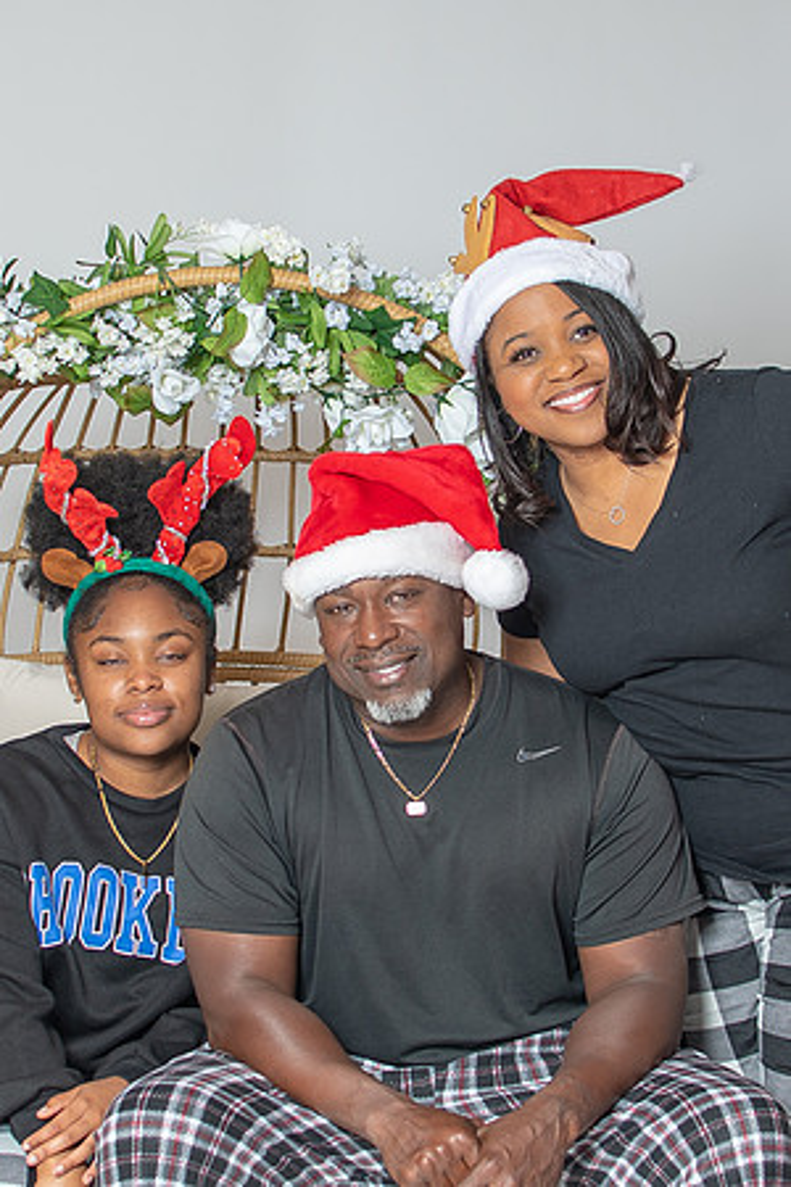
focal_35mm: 84
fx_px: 2759
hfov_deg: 16.3
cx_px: 388
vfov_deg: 24.3
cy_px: 550
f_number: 3.2
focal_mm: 35
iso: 100
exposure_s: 1/250
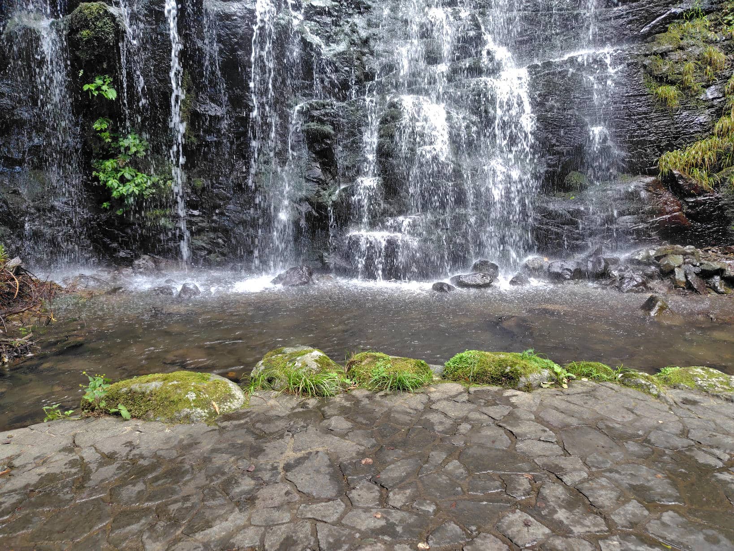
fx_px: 488
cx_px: 367
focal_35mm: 23
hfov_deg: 73.9
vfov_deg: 58.9
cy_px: 276
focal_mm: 5.6
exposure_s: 1/120
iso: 170
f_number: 1.9
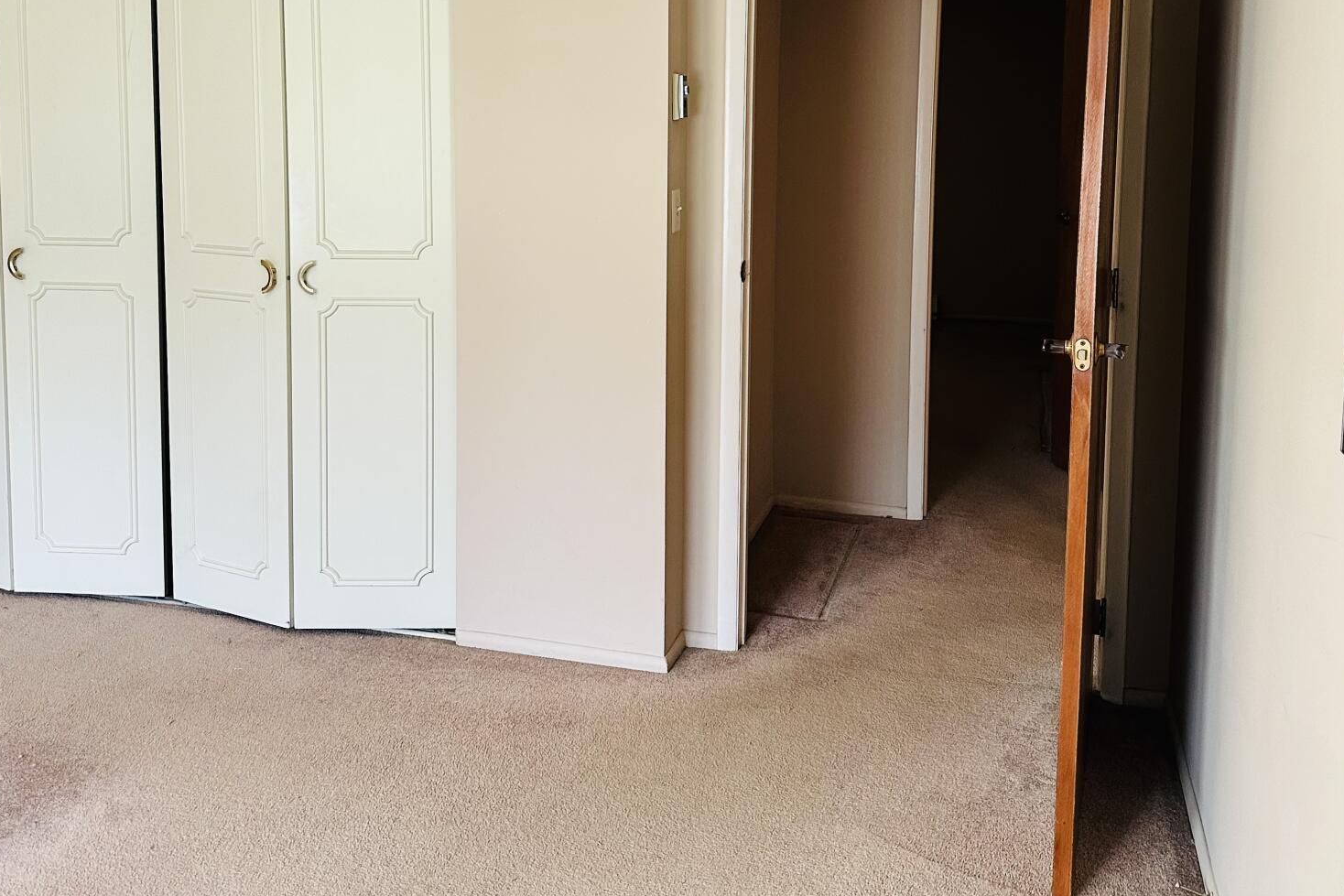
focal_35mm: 34
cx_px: 666
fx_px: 1269
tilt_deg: -5.1
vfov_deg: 37.9
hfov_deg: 55.8
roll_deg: -1.5
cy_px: 223
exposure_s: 1/120
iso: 200
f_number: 1.78
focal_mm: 6.86
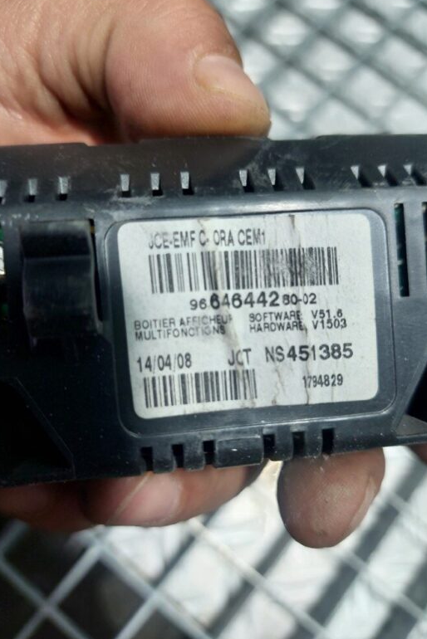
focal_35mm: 27
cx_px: 233
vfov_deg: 67.4
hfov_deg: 47.9
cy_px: 320
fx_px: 480
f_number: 1.8
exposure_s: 1/100
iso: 64
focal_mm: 5.23
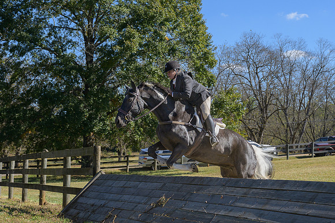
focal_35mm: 69
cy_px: 113
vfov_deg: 19.7
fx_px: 642
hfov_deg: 29.1
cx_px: 206
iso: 200
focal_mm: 44
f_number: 5.6
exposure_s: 1/800
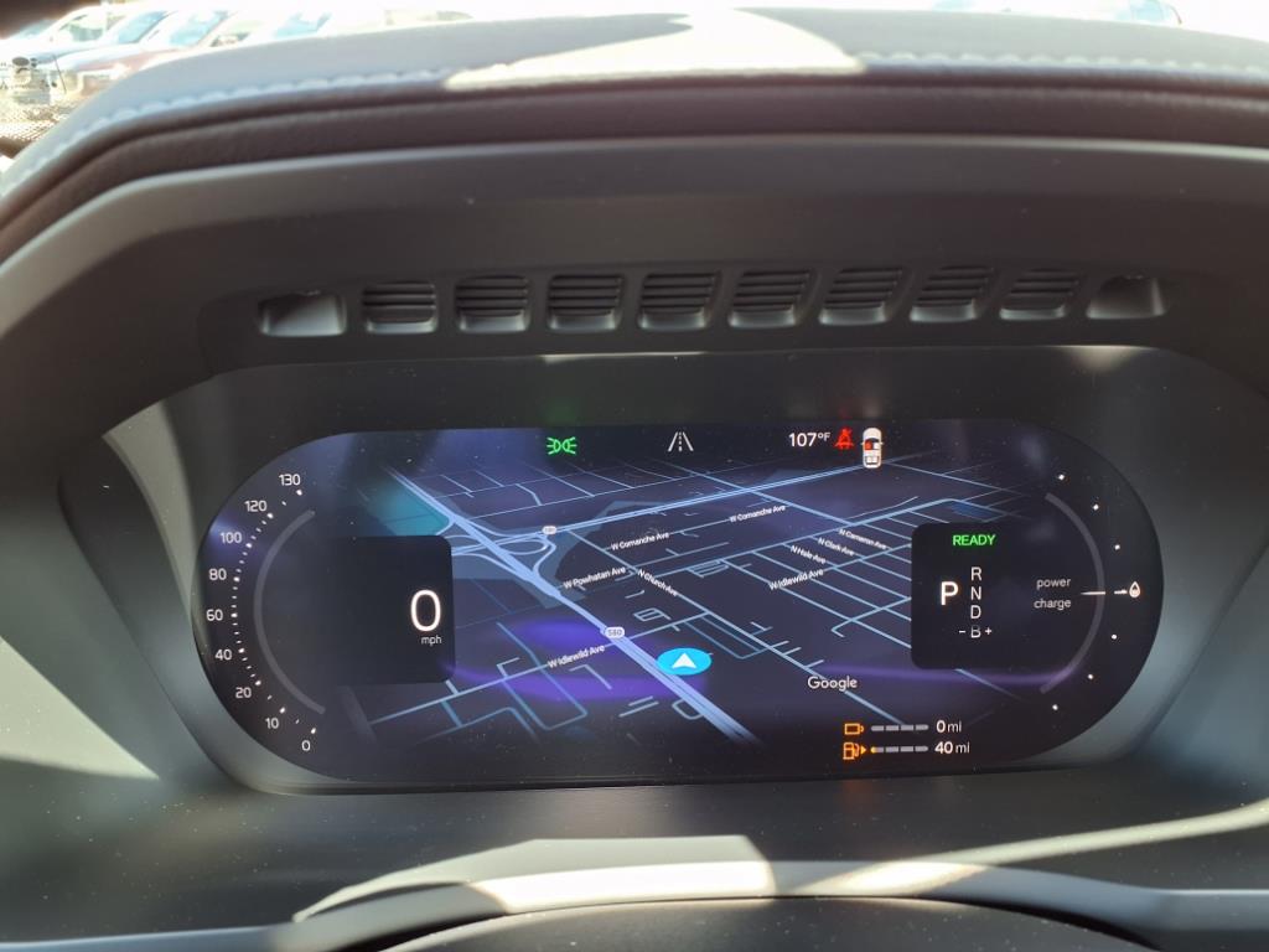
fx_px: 990
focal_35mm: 27
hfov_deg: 65.3
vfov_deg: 51.4
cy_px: 476
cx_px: 634
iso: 50
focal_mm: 3.58
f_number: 1.9
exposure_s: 1/40
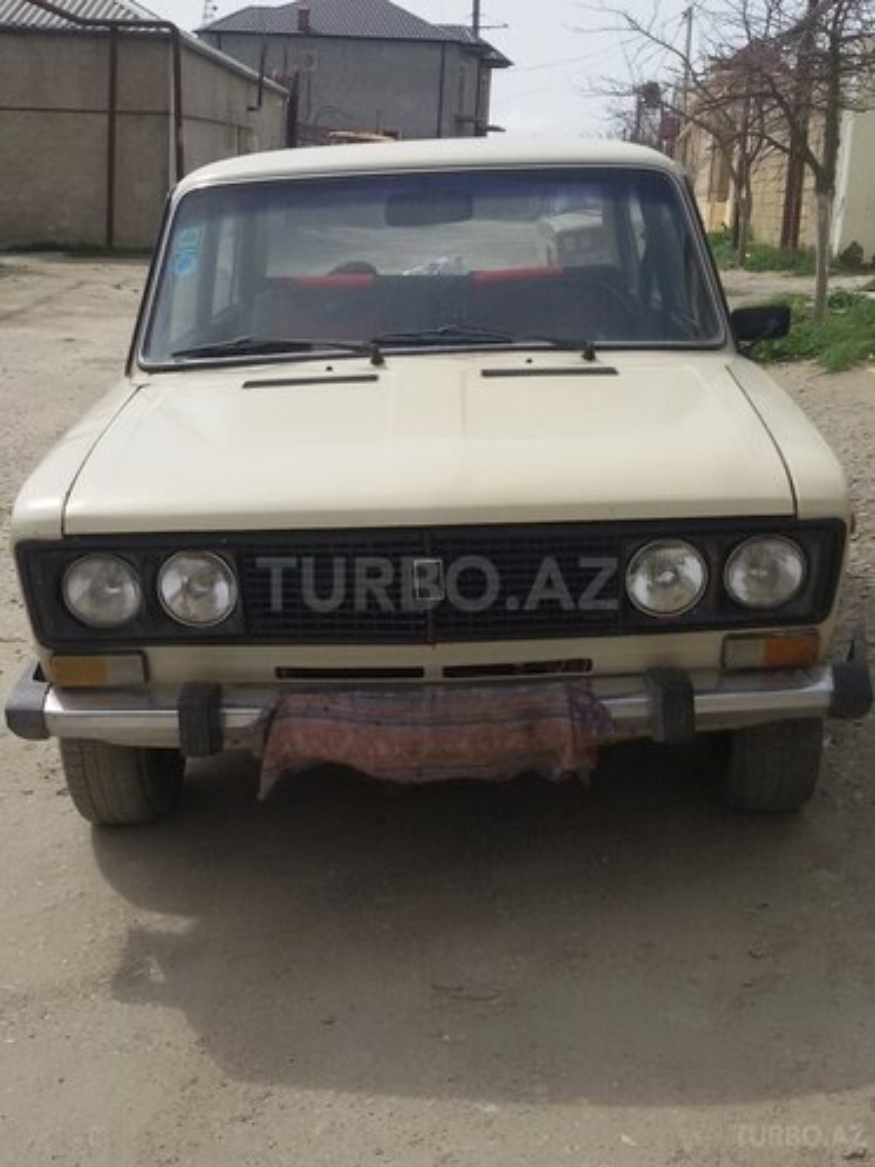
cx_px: 438
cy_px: 584
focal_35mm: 31
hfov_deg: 45.4
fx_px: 1045
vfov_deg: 58.4
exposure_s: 1/1272
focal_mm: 2.93
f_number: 2.4
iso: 40
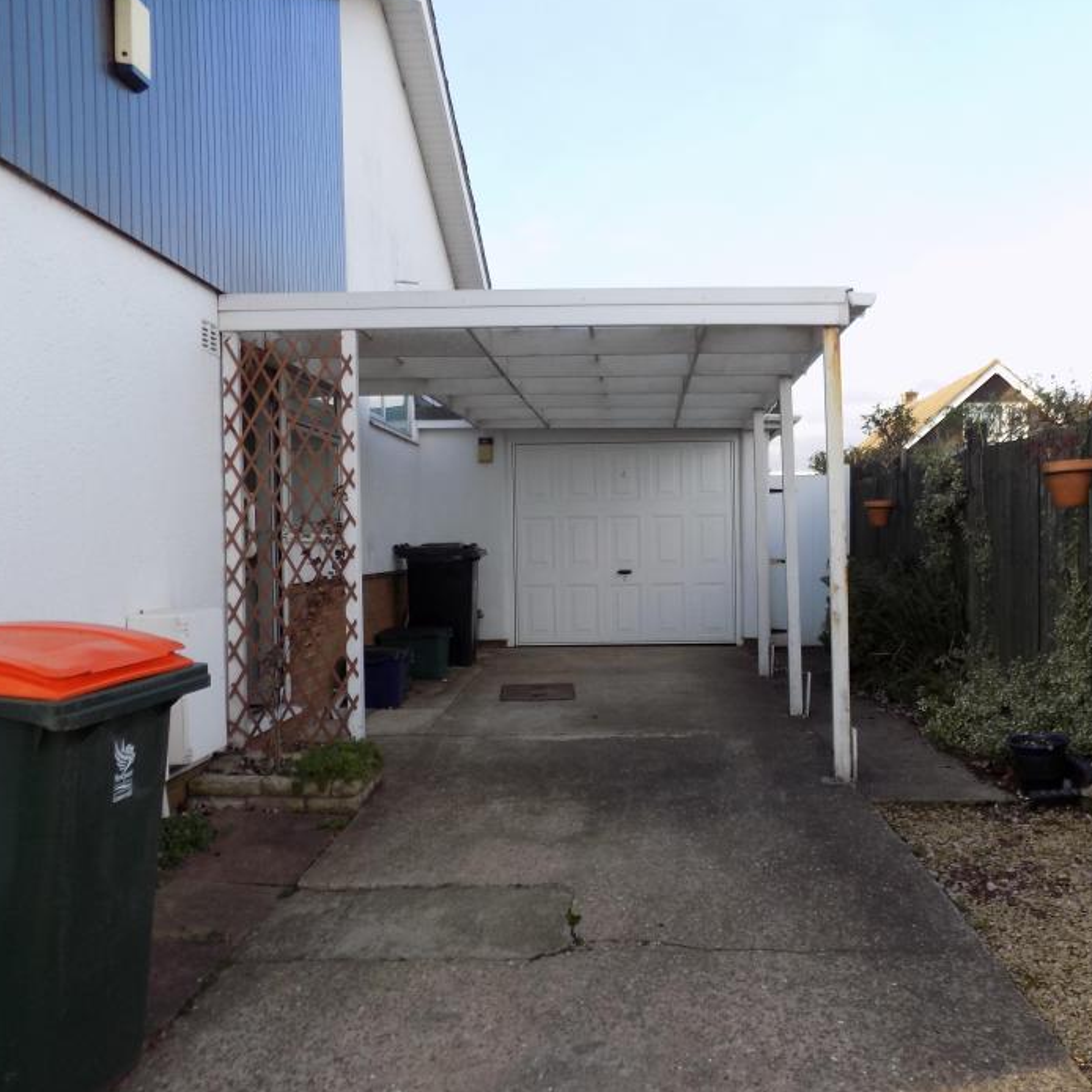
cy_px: 568
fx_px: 1071
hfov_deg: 53.9
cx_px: 611
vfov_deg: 54.0
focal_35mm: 30
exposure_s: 1/200
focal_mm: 4
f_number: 3.1
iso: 80
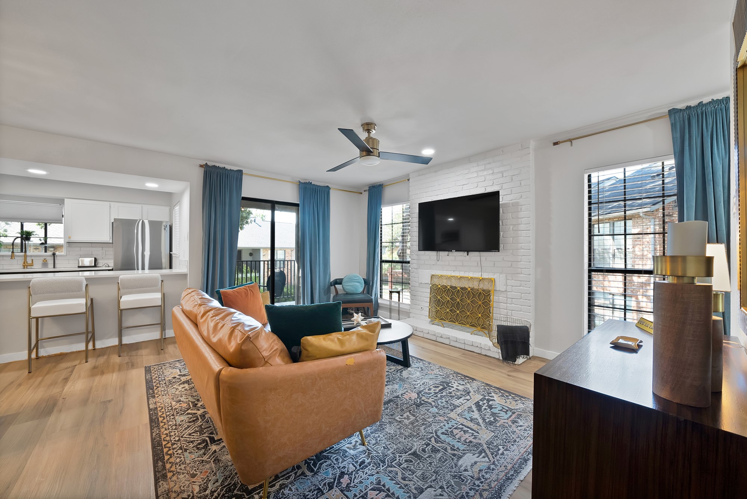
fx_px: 270
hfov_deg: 108.3
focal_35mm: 13
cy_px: 250
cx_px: 374
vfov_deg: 85.5
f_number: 9
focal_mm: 13
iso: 640
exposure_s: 1/5
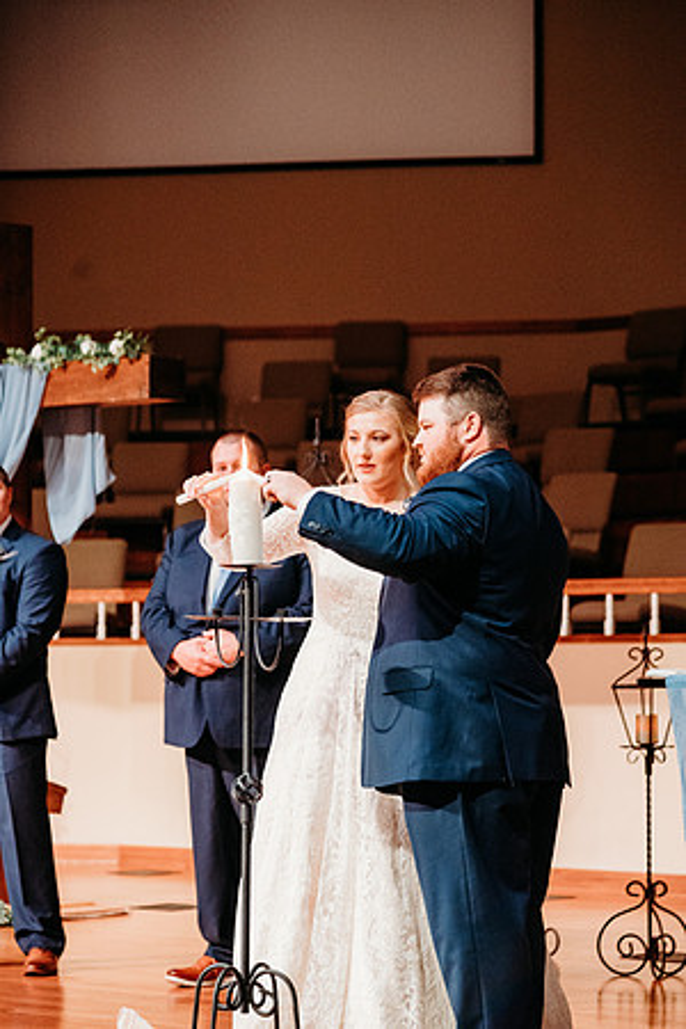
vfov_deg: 20.4
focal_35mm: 100
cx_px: 343
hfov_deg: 13.7
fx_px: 2858
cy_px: 514
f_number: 4
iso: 5000
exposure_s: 1/125
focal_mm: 100
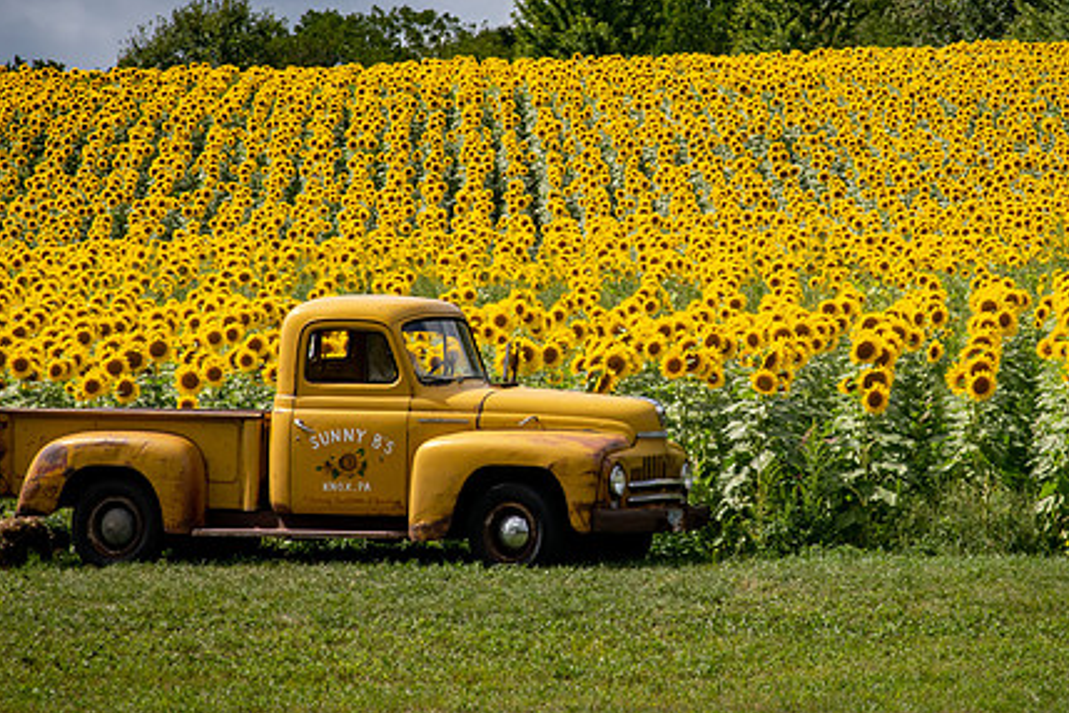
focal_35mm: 181
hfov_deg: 11.3
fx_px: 5374
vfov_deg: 7.6
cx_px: 711
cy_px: 240
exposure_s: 1/160
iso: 400
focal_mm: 120
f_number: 22
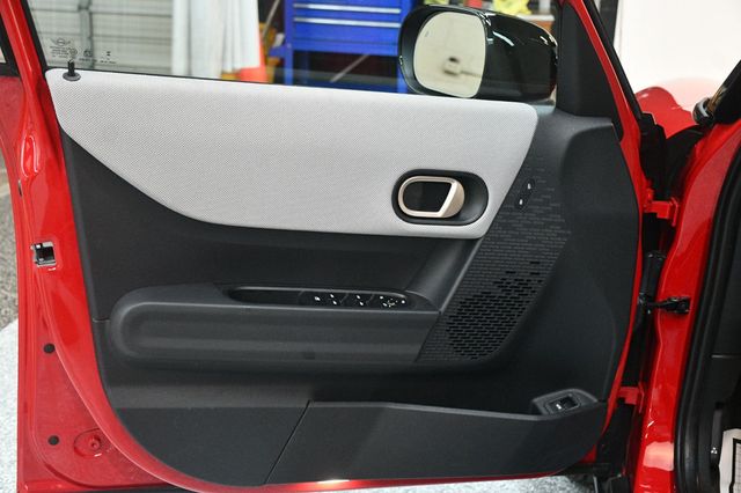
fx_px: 987
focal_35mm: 48
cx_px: 370
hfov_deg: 41.1
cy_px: 246
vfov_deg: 28.0
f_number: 4
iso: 3200
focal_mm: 32
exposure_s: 1/60
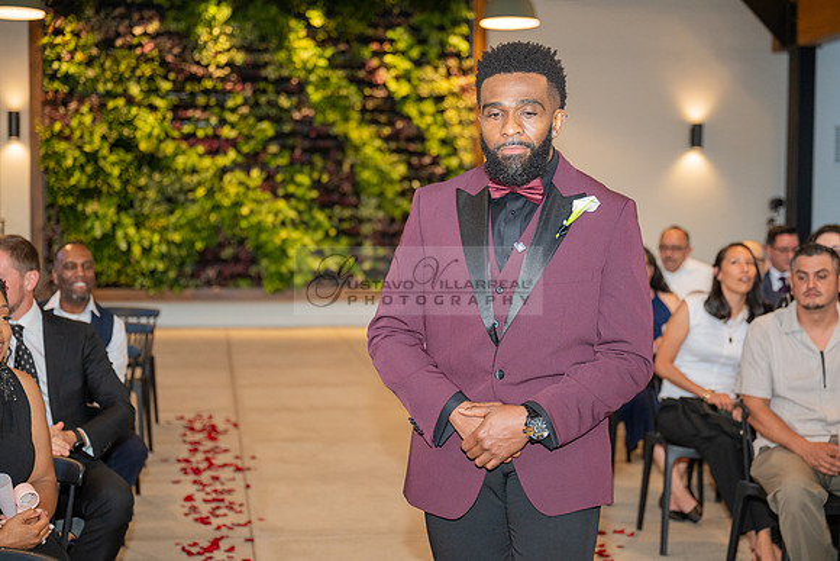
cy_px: 280
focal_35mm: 57
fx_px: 1330
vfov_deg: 23.8
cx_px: 420
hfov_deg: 35.0
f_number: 2.8
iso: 1000
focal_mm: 57
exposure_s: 1/200
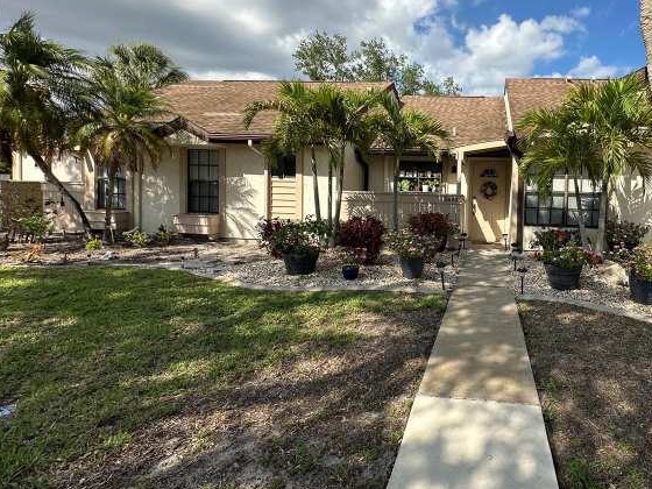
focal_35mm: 20
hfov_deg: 77.8
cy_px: 208
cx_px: 459
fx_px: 377
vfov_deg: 65.6
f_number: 2.2
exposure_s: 1/1416
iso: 40
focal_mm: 2.22
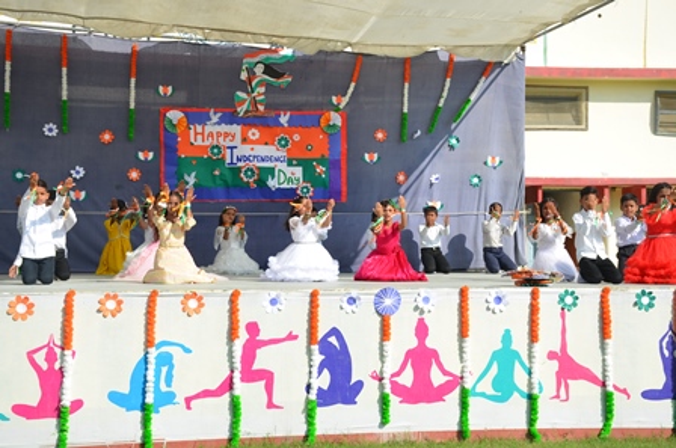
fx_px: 1181
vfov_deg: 21.5
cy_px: 224
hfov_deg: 31.9
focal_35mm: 63
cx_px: 338
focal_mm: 42
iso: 100
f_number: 9
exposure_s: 1/320
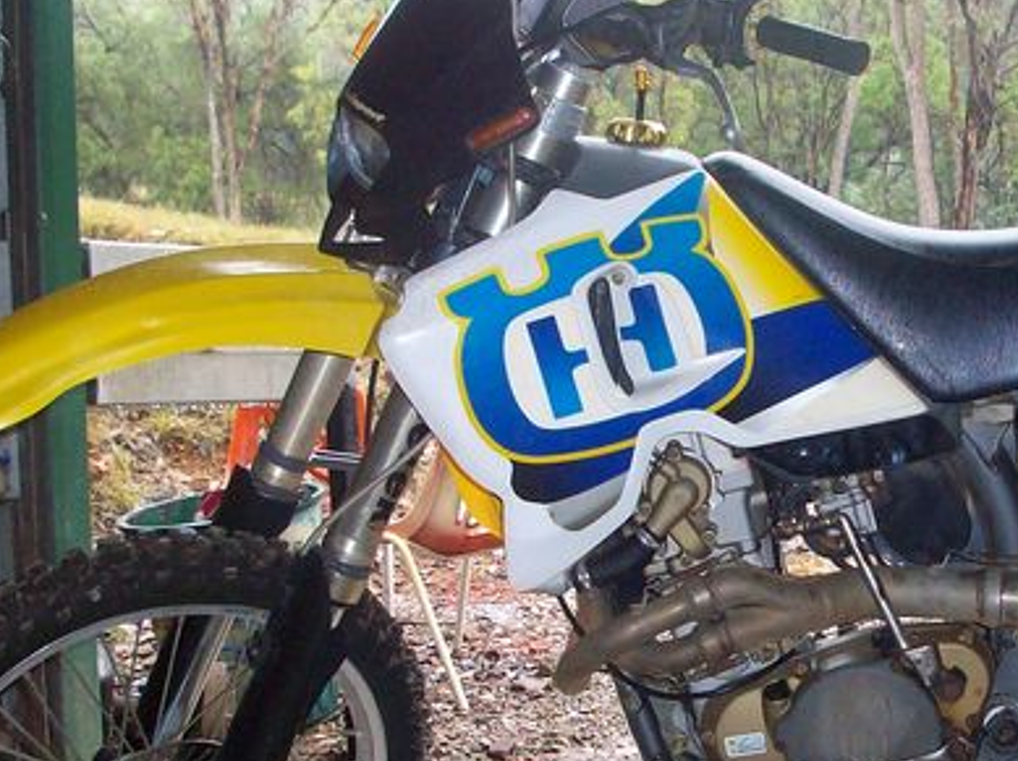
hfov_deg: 27.3
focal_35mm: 70
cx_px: 809
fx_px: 2057
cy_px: 599
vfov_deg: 20.8
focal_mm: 5.7
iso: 160
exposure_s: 1/76.9
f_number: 2.8
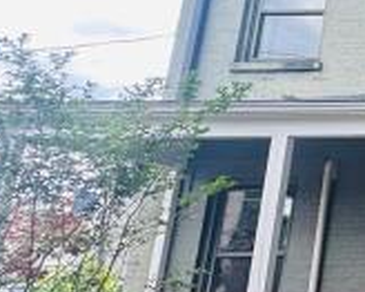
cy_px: 129
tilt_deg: +14.0
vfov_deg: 25.4
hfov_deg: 18.0
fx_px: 648
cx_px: 768
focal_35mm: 60
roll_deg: +1.0
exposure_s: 1/208
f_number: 2.2
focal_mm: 2.22
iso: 40
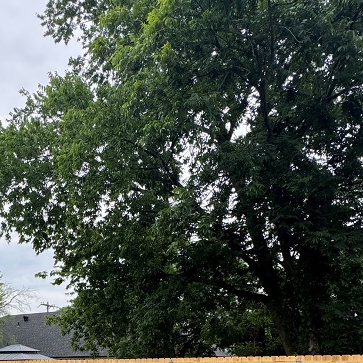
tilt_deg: +0.3
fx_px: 486
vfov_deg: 35.6
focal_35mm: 41
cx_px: 79
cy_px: 389
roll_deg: +0.4
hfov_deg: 39.5
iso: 40
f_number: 2.2
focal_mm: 2.22
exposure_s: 1/351
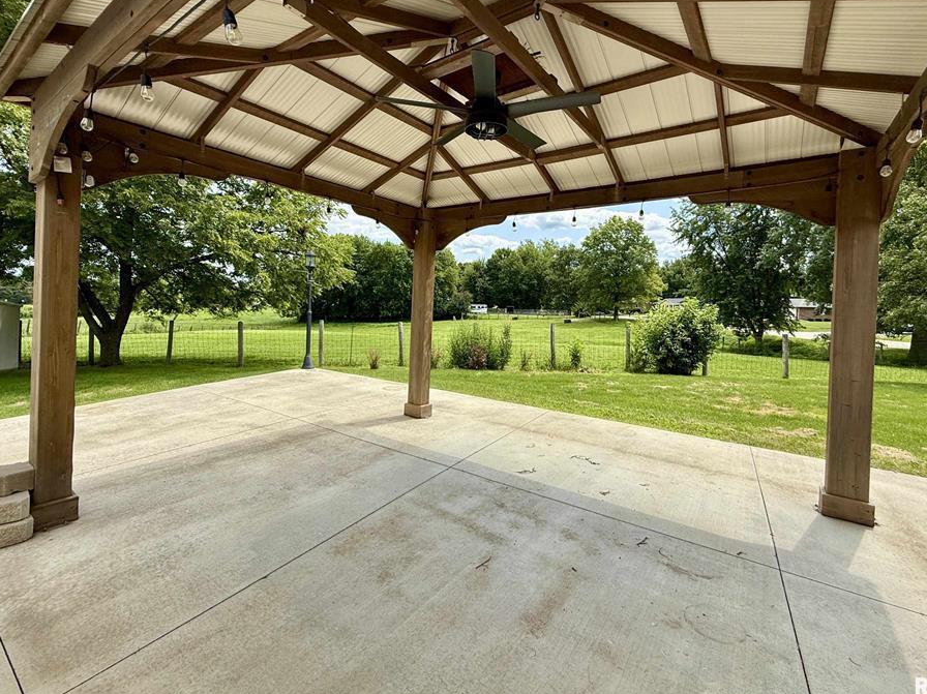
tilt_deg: -0.5
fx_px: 428
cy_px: 307
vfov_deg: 77.8
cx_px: 464
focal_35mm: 16
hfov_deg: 94.5
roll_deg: -2.1
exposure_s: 1/1656
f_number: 2.2
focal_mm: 2.22
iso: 50
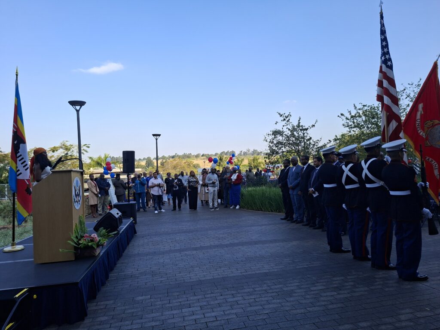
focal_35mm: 23
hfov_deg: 73.9
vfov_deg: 58.9
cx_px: 220
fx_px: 292
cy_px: 165
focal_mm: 5.54
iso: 50
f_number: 1.8
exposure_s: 1/805
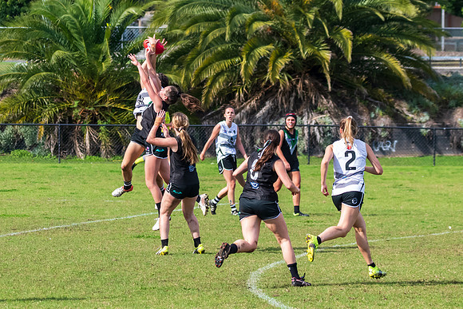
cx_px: 71
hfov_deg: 5.4
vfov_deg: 3.6
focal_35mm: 378
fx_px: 4859
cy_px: 164
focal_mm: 150
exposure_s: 1/1250
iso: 800
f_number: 7.1
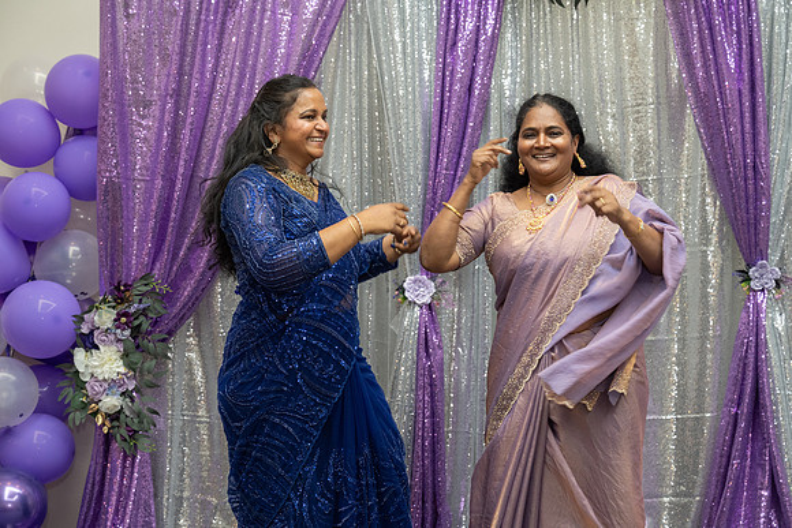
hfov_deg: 28.1
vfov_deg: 19.0
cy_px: 264
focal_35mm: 72
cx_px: 396
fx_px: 1580
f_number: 4.5
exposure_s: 1/160
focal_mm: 70
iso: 1000
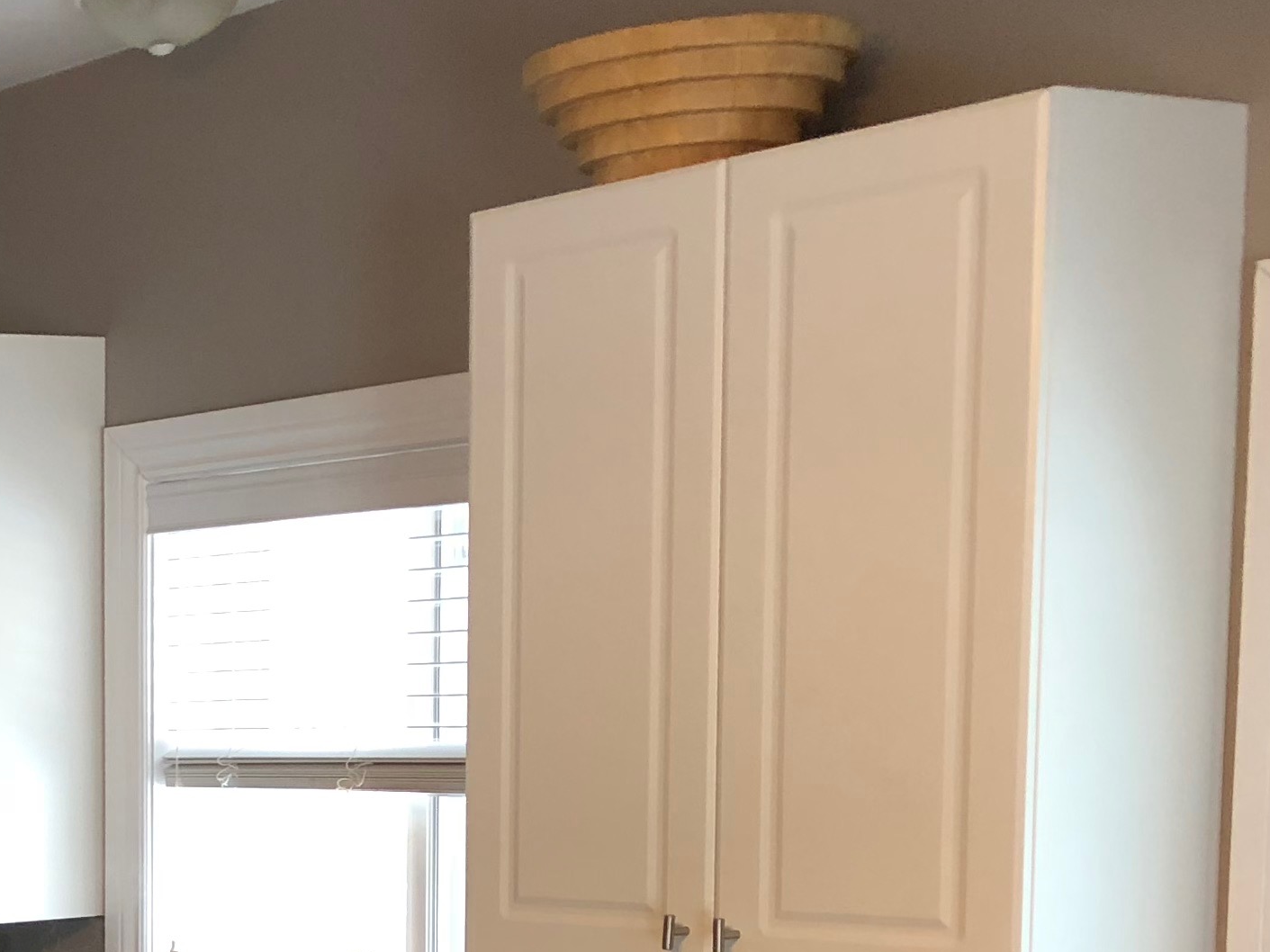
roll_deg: +1.6
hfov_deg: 21.7
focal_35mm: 80
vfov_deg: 17.7
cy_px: 1079
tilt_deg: -6.7
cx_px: -446
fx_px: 2935
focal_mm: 4
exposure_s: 1/30
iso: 40
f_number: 1.8
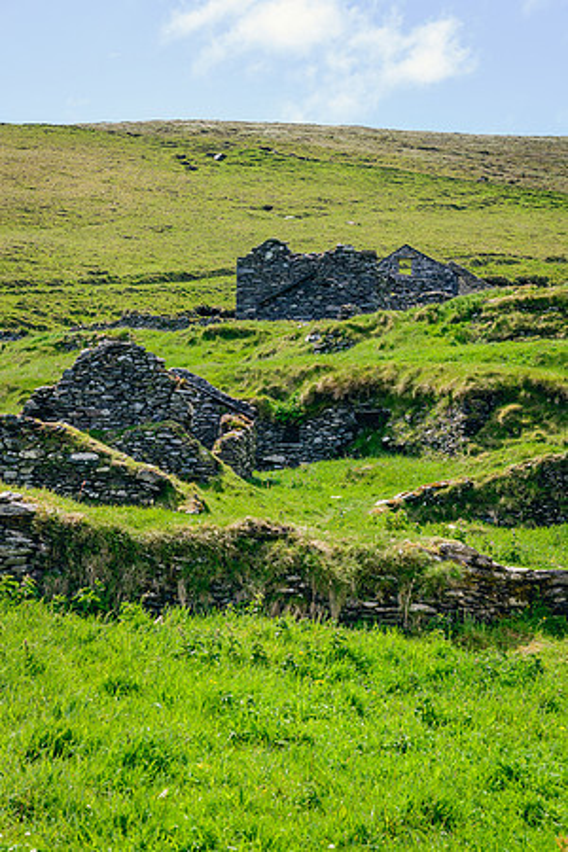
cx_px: 284
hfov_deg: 26.0
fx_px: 1231
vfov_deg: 38.2
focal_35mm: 52
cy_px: 426
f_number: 8
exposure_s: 1/1000
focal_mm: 52
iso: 640
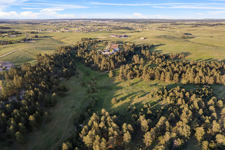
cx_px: 112
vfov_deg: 57.2
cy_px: 75
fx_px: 137
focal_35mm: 22
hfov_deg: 78.6
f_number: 2.8
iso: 100
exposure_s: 1/200
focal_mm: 8.38
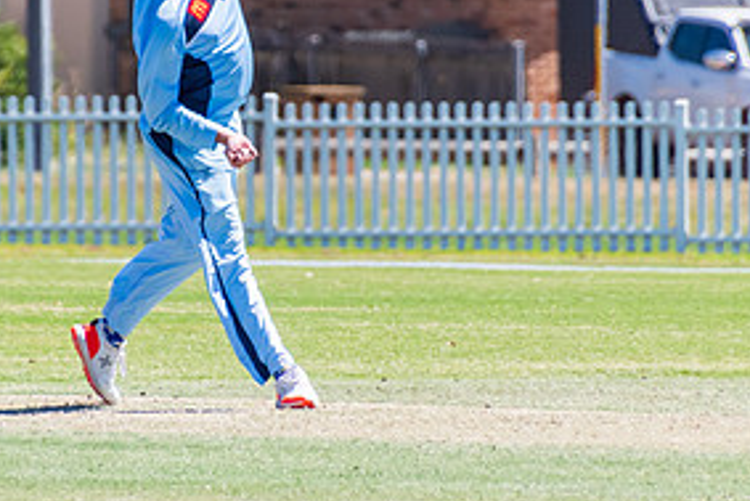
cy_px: 64
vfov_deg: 1.0
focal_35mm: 1405
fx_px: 29284
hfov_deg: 1.5
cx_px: 213
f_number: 6.3
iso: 400
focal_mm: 400
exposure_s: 1/1600
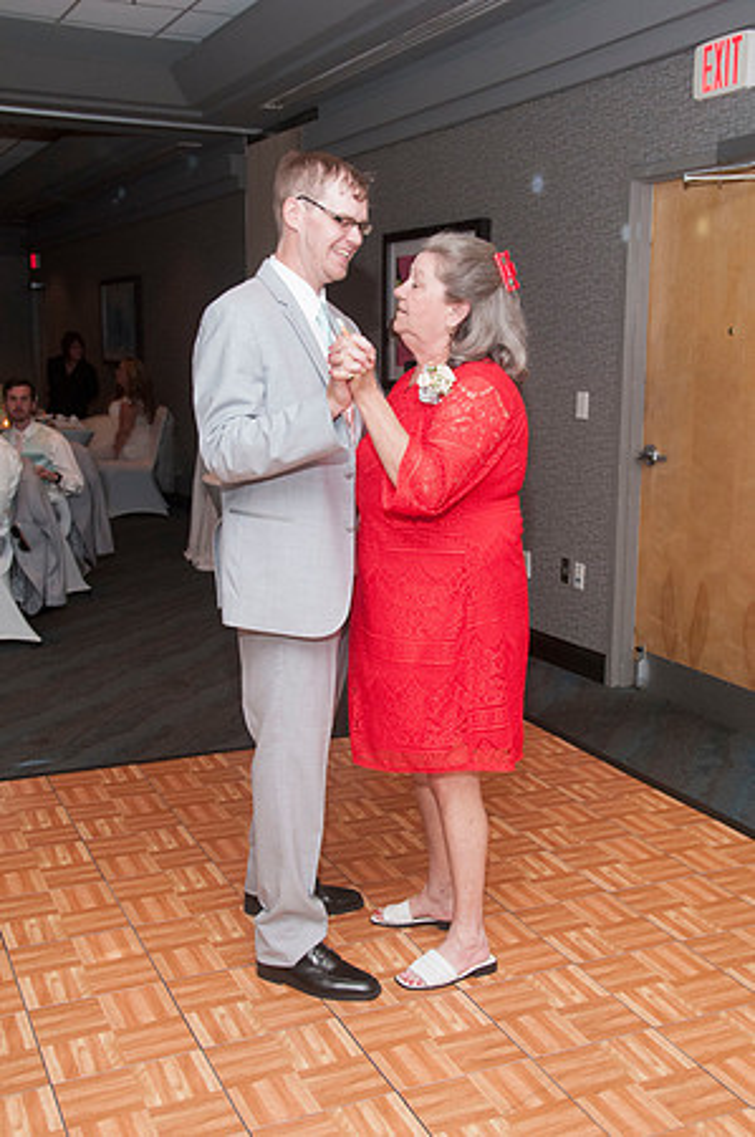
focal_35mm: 39
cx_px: 378
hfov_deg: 34.1
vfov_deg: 49.6
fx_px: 1230
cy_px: 568
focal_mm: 26
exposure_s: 1/60
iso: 800
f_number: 5.6
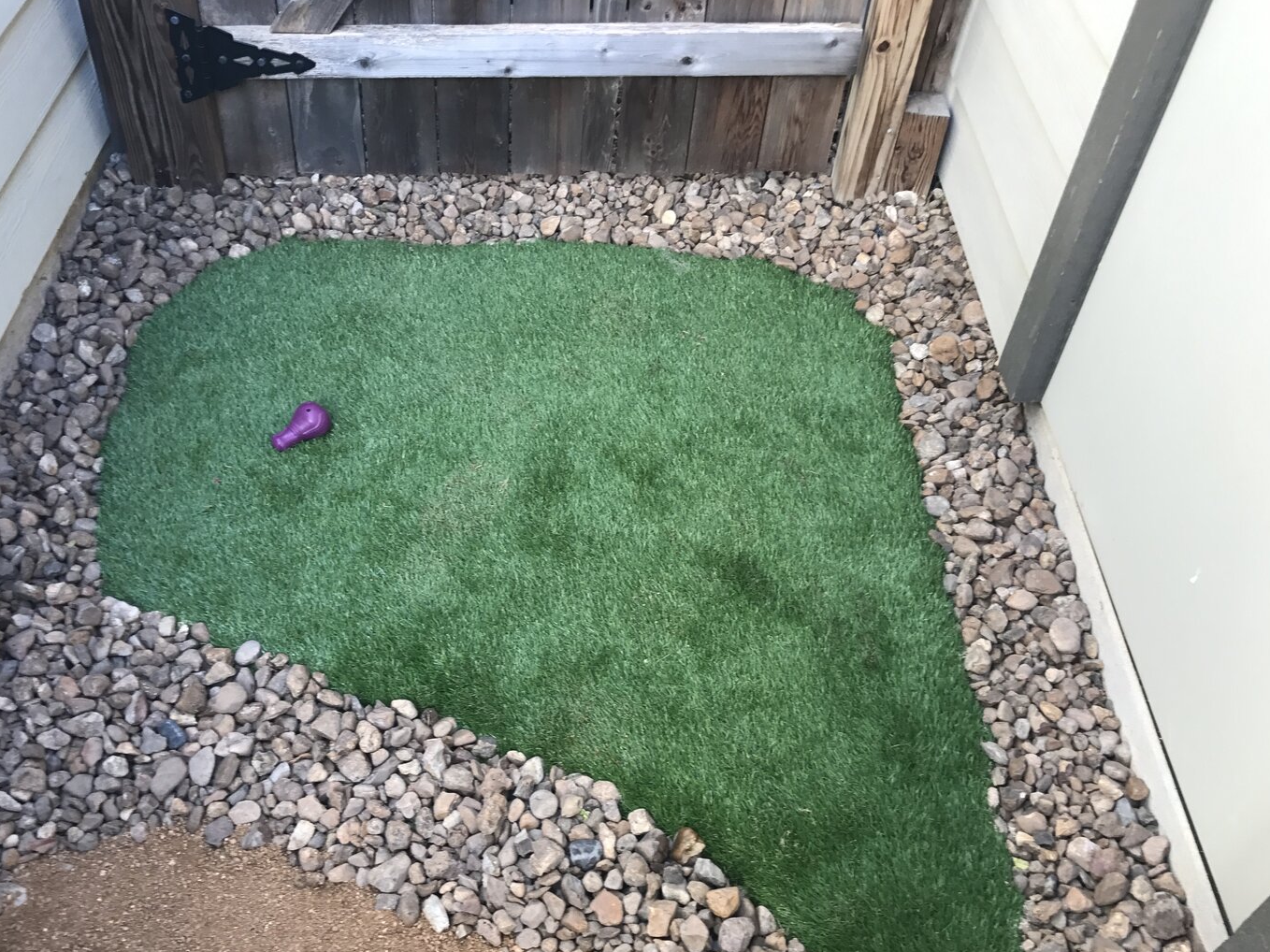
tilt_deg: -48.9
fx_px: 1210
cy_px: 543
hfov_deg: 55.2
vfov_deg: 42.8
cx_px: 565
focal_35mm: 33
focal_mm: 3.99
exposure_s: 1/60
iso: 25
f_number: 1.8
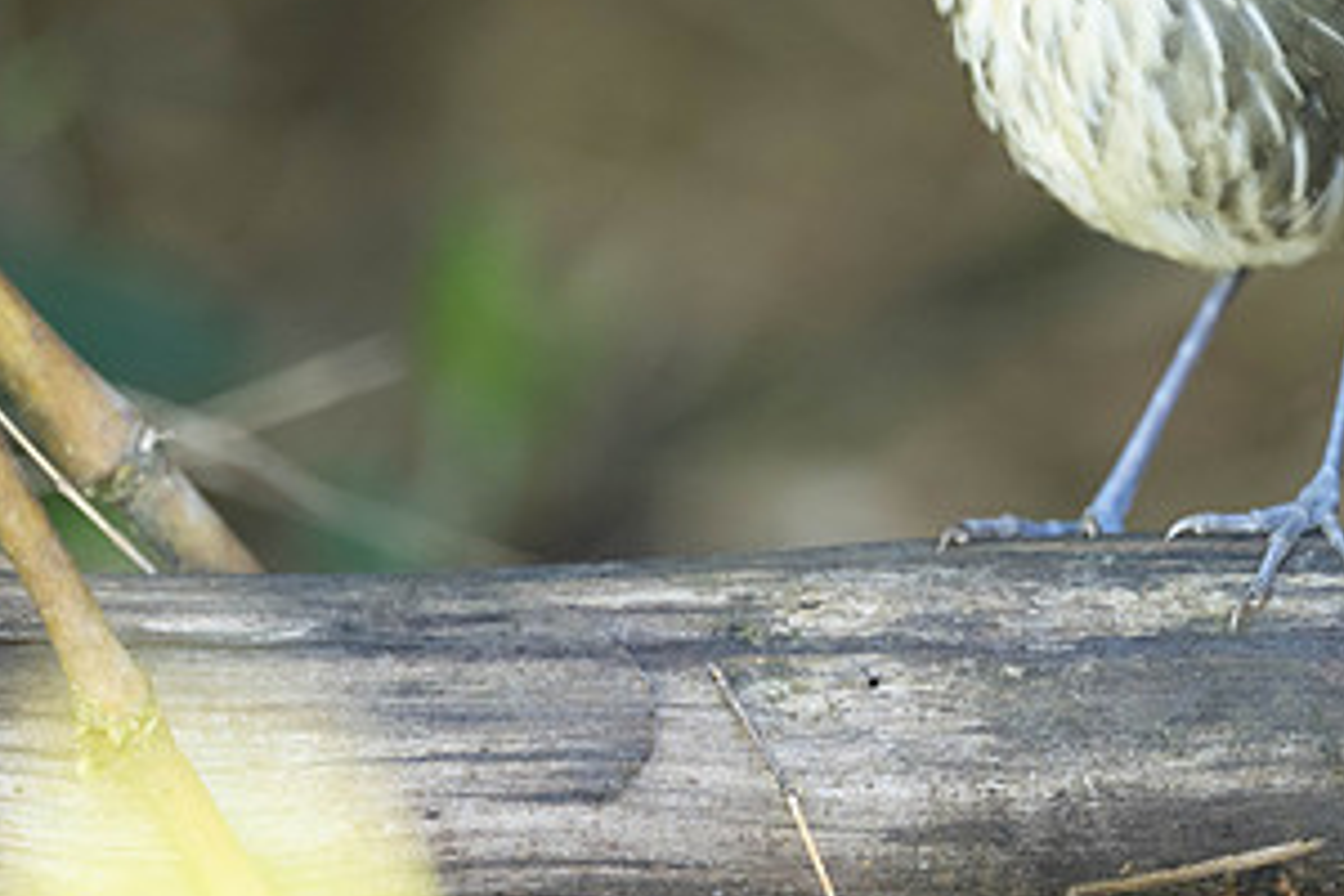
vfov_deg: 1.5
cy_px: 107
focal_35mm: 928
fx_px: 34643
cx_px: 993
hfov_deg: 2.2
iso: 800
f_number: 2.8
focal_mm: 400
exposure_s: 1/320
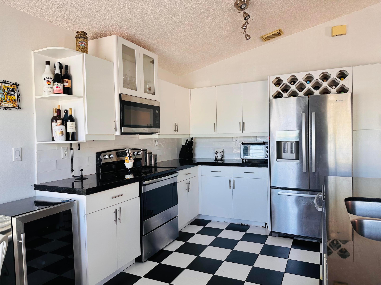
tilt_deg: -0.8
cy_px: 142
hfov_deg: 71.6
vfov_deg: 56.8
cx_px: 190
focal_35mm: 24
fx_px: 264
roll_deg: -0.4
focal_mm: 6.86
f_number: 1.78
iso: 80
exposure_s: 1/121
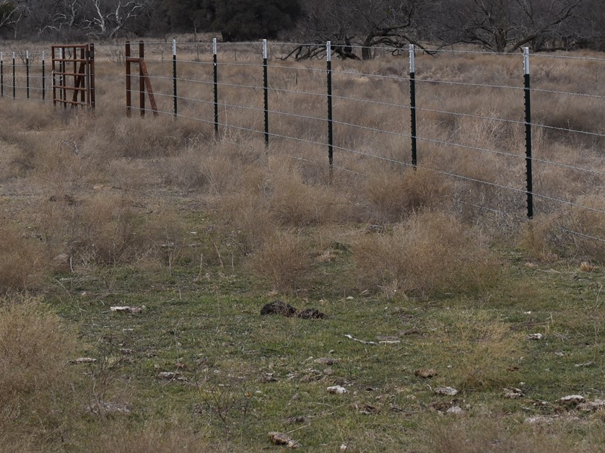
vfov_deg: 8.8
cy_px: -34
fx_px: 2940
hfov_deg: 11.6
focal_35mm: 168
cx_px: 24
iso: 100
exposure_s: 1/320
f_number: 9
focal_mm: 45
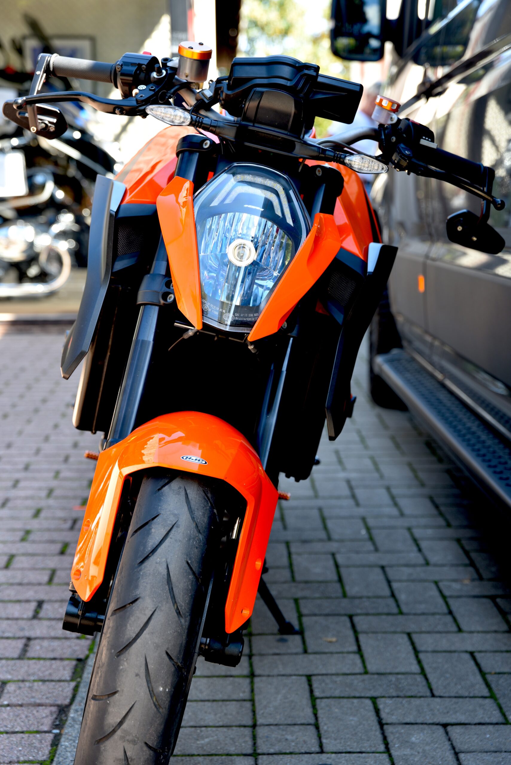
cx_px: 256
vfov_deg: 32.4
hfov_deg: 21.9
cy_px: 382
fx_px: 1319
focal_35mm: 62
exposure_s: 1/60
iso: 100
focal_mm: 62
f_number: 4
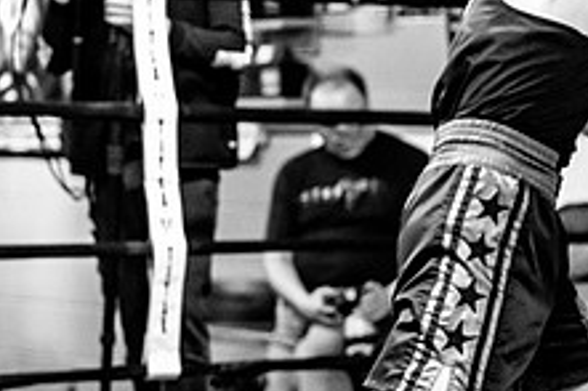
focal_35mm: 184
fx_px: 3003
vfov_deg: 7.5
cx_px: 718
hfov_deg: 11.0
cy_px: 222
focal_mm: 70
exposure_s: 1/1000
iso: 8000
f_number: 2.8
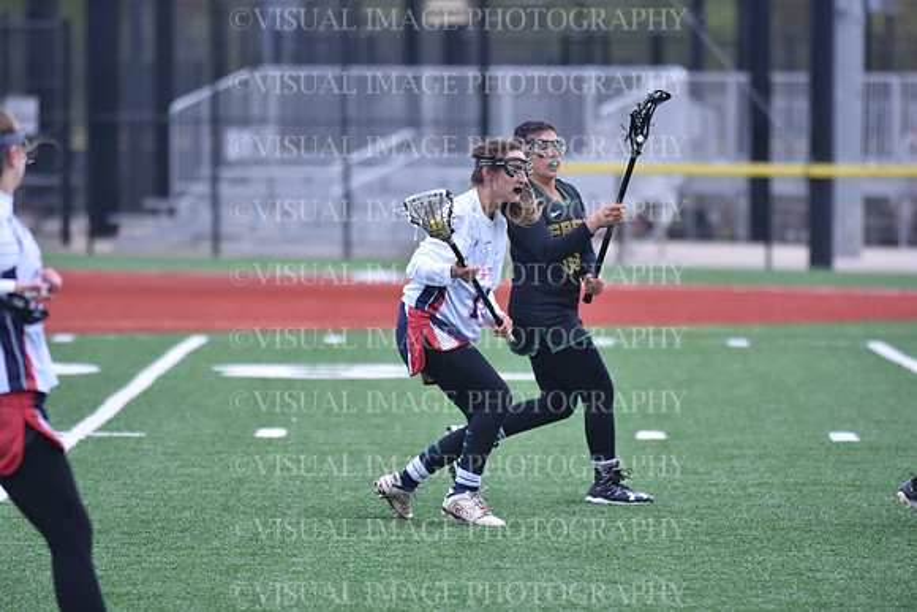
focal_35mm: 300
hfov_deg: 6.9
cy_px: 306
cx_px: 458
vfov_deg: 4.6
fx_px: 7643
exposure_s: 1/1000
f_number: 3.5
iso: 500
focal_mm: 200
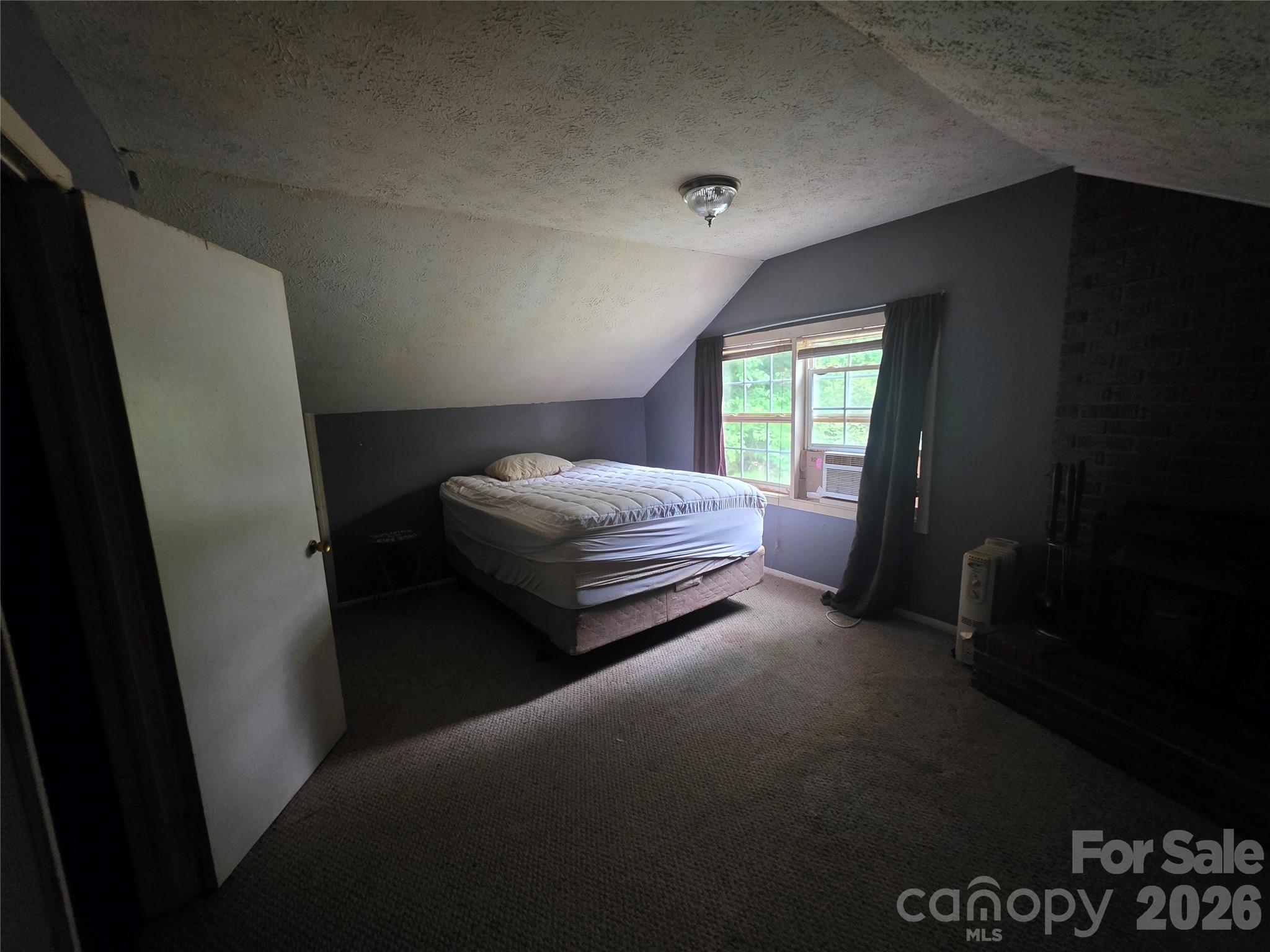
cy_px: 476
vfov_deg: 89.9
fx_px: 477
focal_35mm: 13
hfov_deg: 106.2
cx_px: 635
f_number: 1.9
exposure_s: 1/60
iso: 800
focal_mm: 2.2
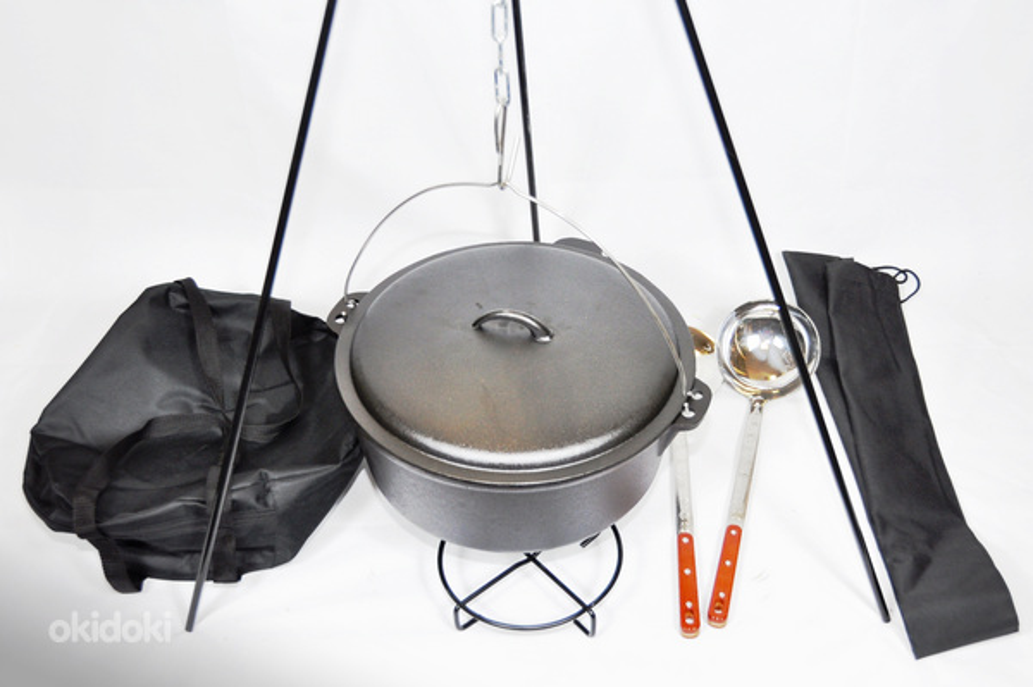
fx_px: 1333
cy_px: 344
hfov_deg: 42.4
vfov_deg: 28.9
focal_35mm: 46
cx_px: 516
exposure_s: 1/60
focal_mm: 31
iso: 400
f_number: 4.2
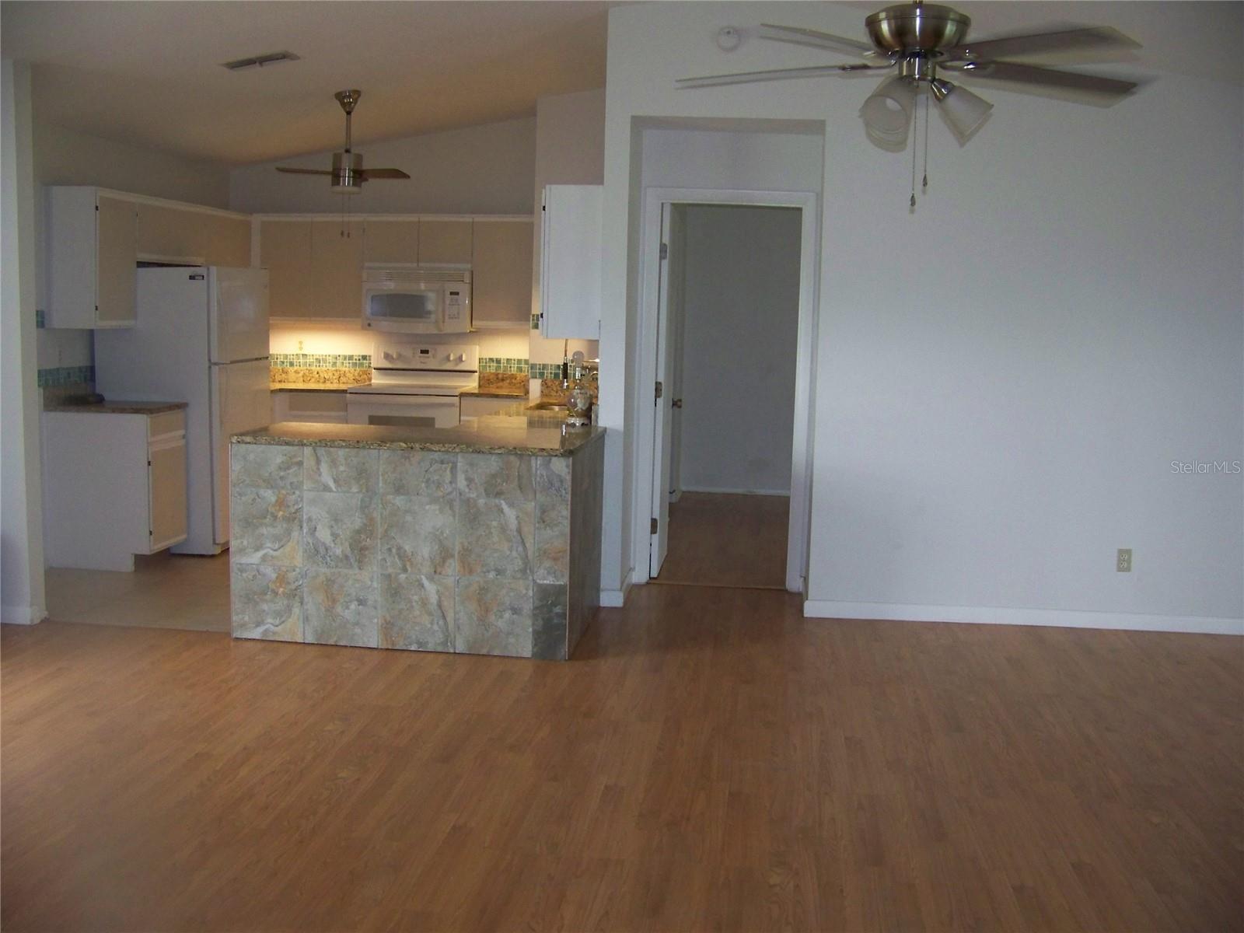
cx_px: 622
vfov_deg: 39.7
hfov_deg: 51.4
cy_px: 466
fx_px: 1294
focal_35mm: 36
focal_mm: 5.85
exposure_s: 1/30
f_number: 2.8
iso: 200
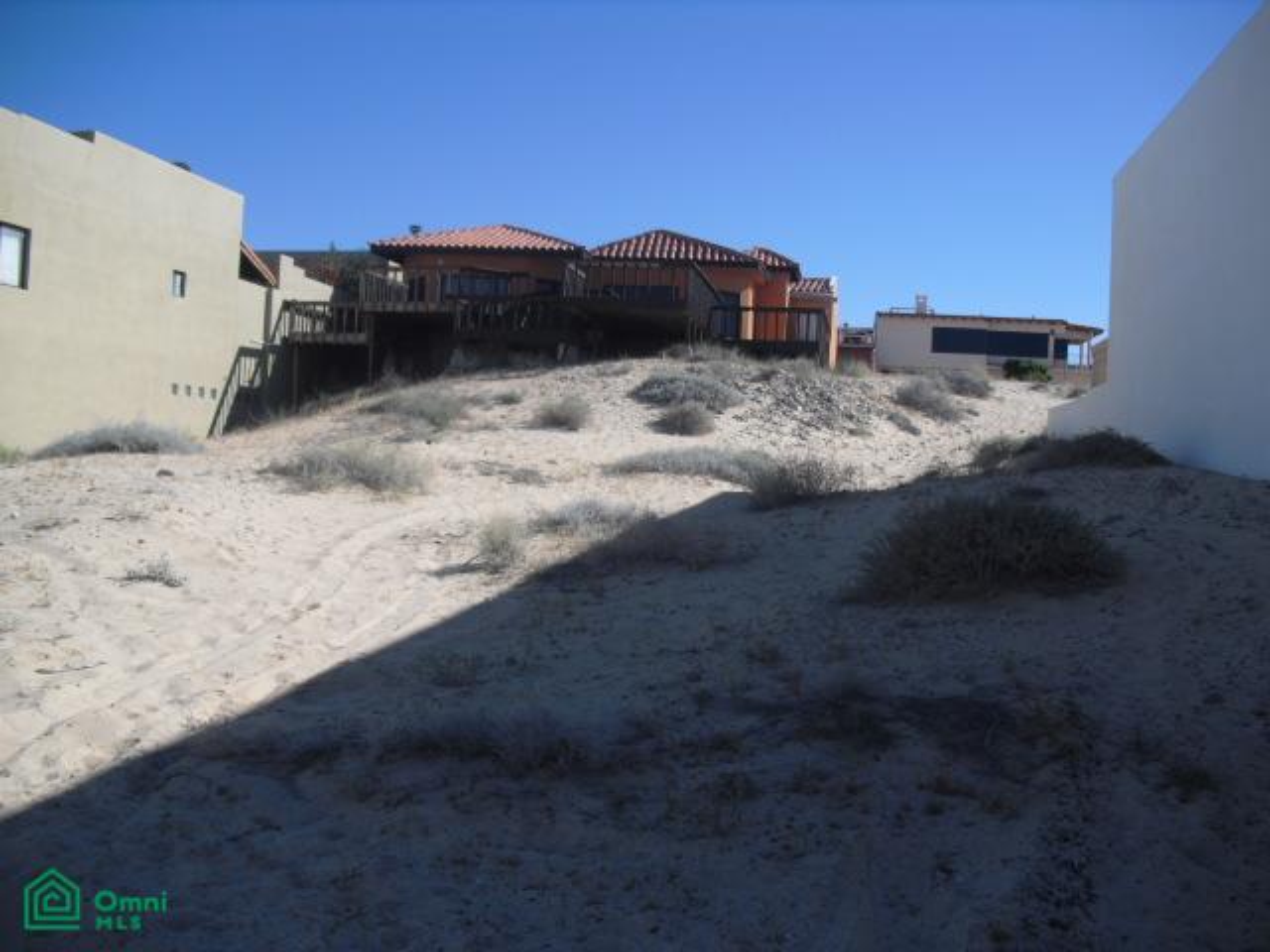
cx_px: 635
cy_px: 476
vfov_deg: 39.7
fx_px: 1321
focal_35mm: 36
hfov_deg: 51.4
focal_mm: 6.3
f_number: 7.8
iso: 64
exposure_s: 1/160
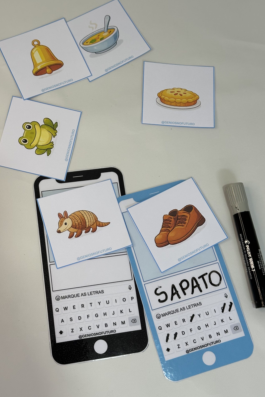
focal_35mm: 50
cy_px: 198
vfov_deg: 39.6
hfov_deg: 27.0
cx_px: 130
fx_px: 552
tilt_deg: -73.4
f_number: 1.78
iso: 80
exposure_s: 1/104
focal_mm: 6.86
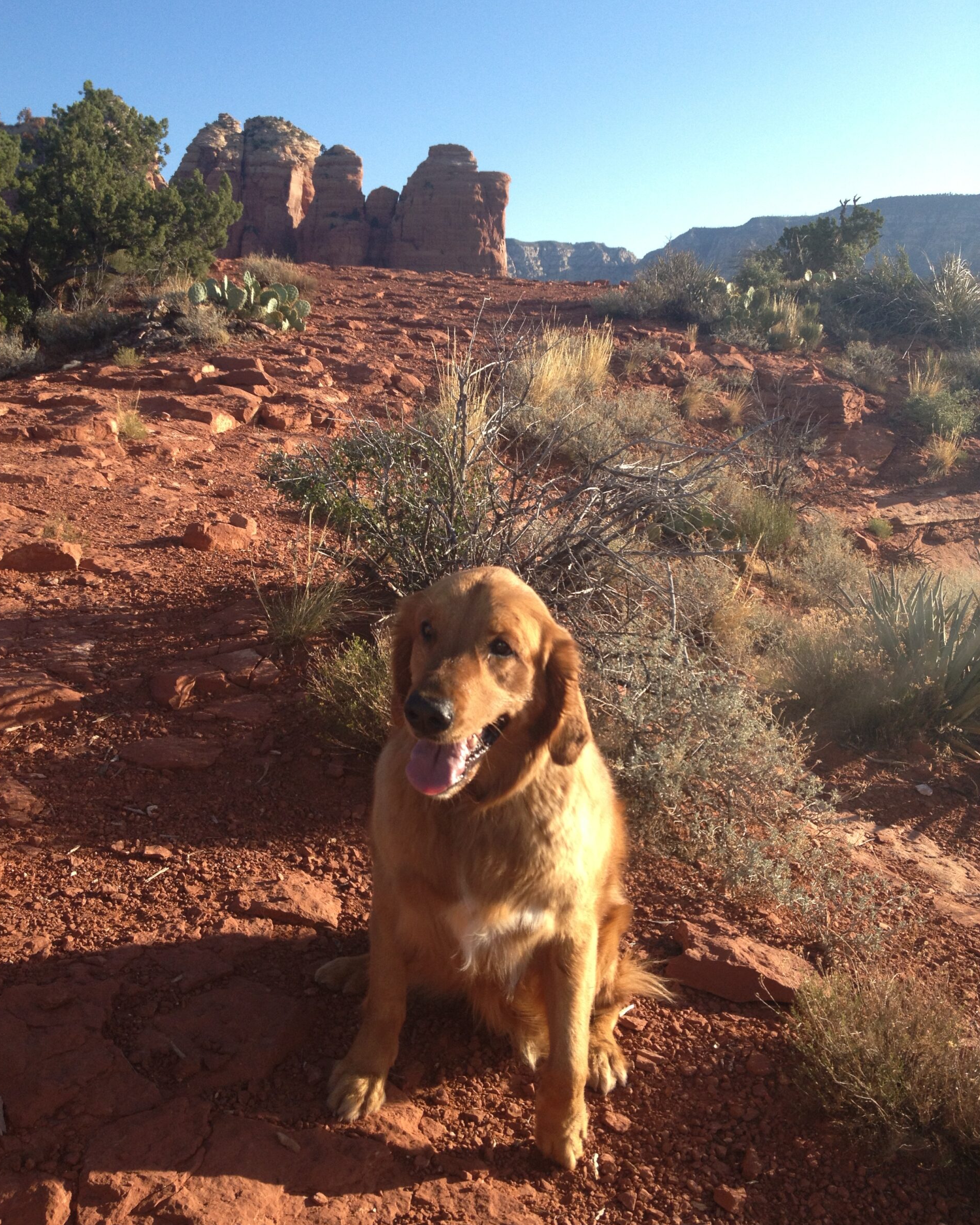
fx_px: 1342
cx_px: 484
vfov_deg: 49.1
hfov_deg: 40.1
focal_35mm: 37
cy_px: 596
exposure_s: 1/812
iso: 64
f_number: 2.4
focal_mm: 4.28
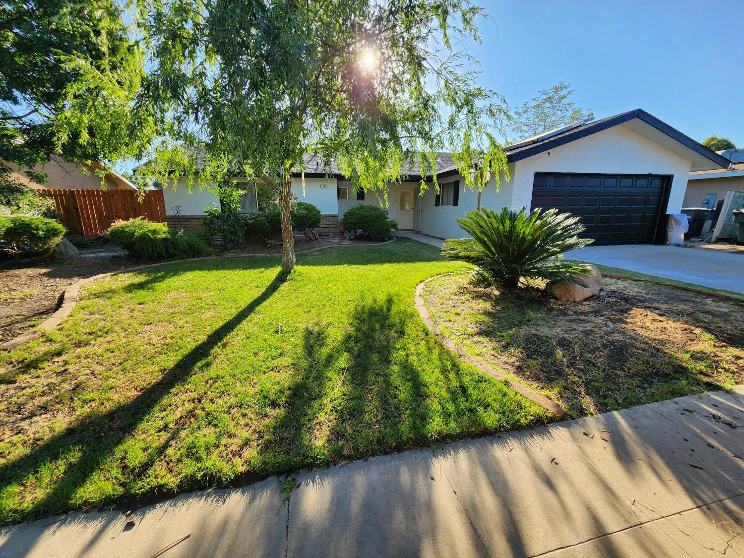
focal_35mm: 13
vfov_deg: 89.9
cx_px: 372
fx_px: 279
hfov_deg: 106.2
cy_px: 279
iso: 50
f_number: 2.2
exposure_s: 1/738
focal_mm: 2.2
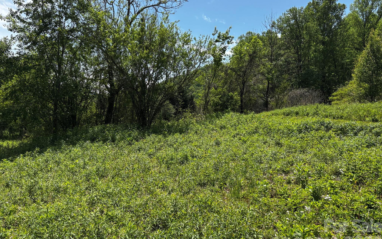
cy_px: 111
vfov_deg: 44.5
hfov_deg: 66.5
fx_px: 292
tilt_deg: +1.9
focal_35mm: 28
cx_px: 190
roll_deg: -2.1
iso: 50
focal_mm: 5.96
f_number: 1.6
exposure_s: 1/2513
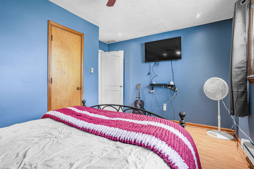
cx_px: 127
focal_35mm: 17
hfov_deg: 93.3
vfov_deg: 70.4
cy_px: 84
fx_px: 120
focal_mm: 17
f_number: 10
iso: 1250
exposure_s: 1/8
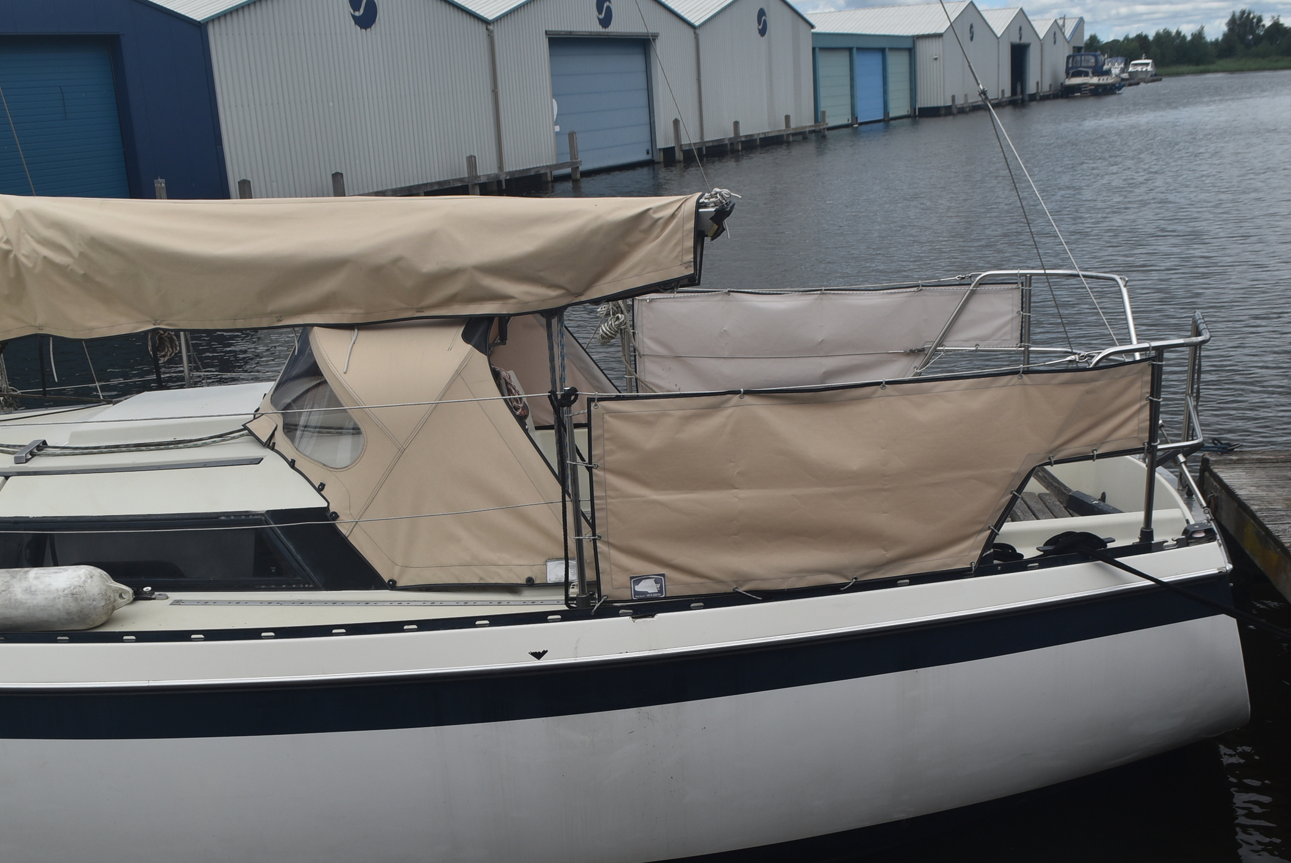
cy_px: 473
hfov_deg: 49.5
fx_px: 1400
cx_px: 627
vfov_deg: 34.2
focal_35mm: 39
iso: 200
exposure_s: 1/400
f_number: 10
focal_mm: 22
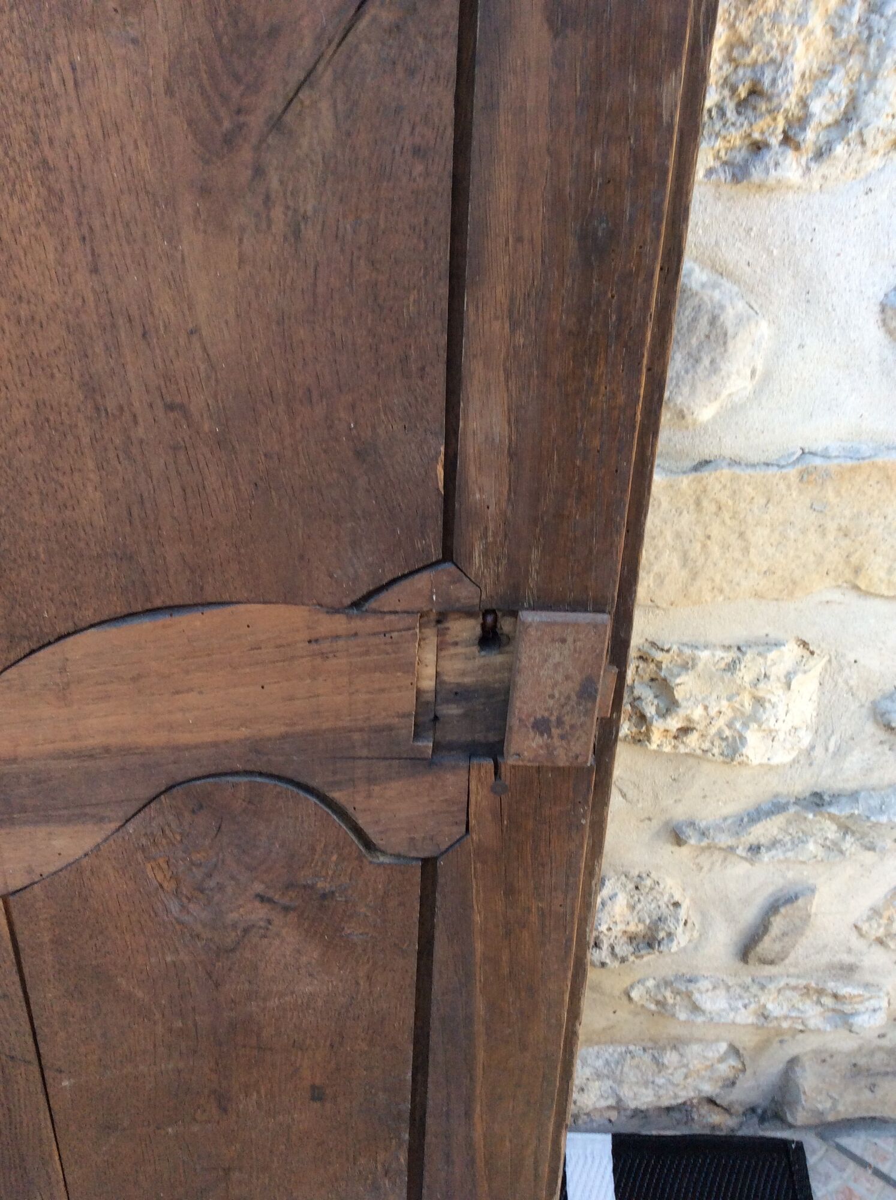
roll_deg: -3.5
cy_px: 600
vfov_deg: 56.9
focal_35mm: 32
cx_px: 448
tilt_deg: -39.4
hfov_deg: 44.1
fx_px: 1107
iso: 50
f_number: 2.4
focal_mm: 3.3
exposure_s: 1/100
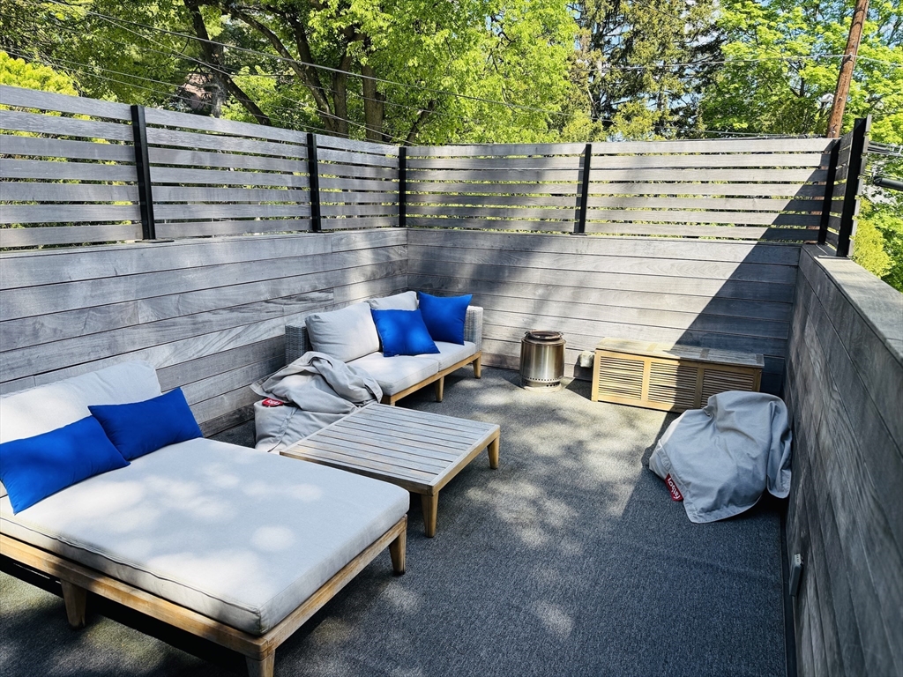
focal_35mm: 24
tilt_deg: -12.8
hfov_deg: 71.6
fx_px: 626
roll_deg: -1.1
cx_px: 452
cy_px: 338
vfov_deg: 56.8
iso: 80
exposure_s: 1/1361
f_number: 1.78
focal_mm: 6.76
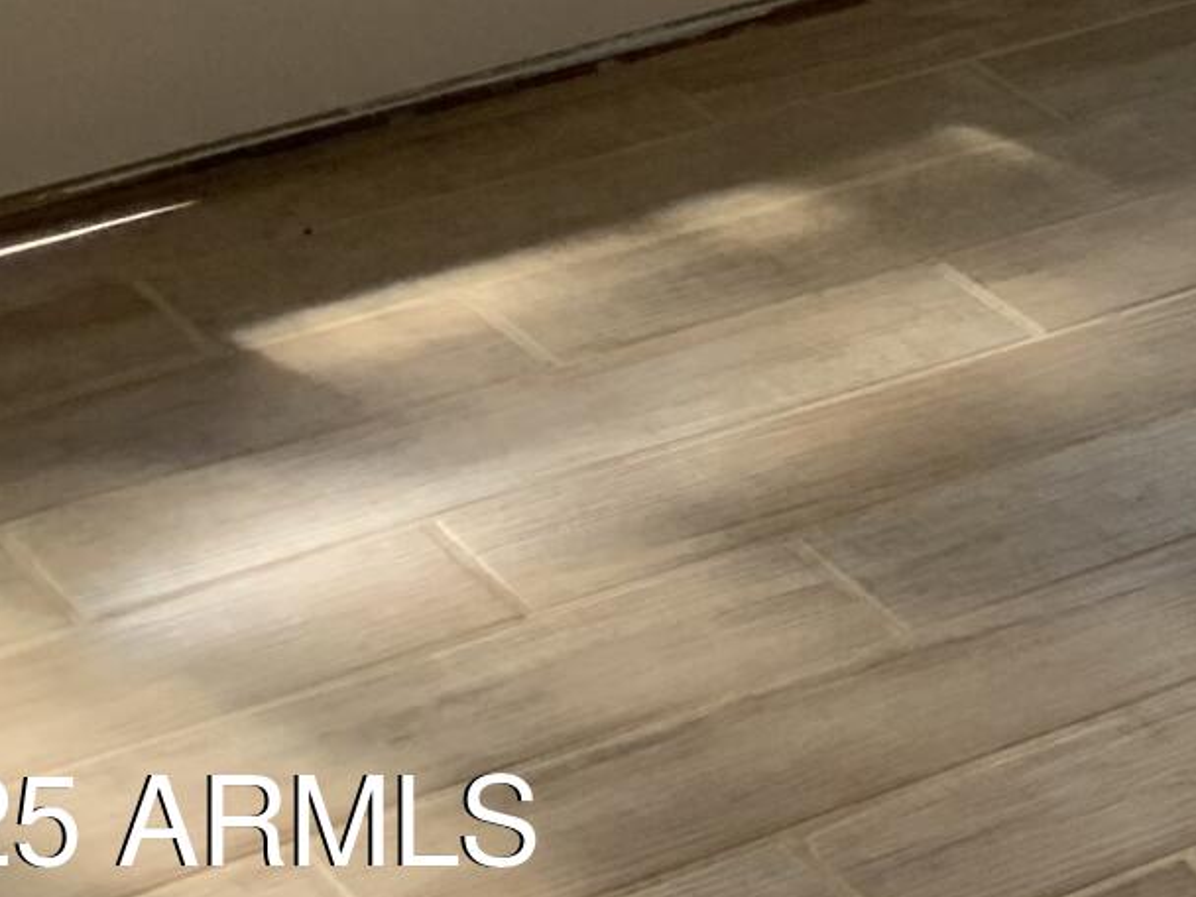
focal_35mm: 143
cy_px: -1188
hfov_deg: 11.6
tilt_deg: -7.3
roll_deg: -2.0
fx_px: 4941
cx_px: 2746
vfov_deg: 9.4
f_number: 1.8
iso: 16
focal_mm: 3
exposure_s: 1/200
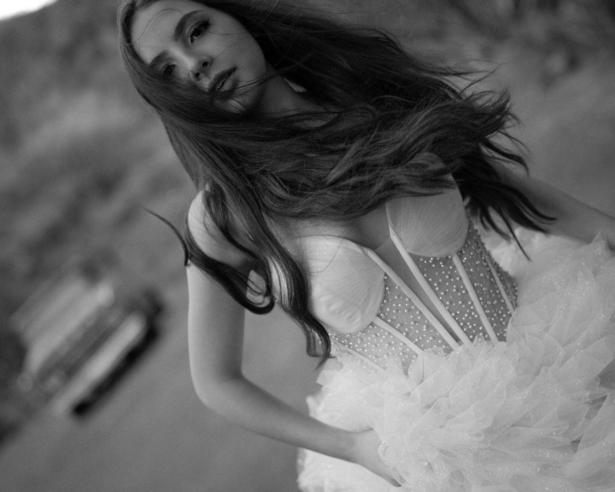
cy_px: 251
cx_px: 357
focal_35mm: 62
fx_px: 1129
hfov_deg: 30.4
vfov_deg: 24.6
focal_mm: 35
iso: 125
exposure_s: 1/1600
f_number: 1.2
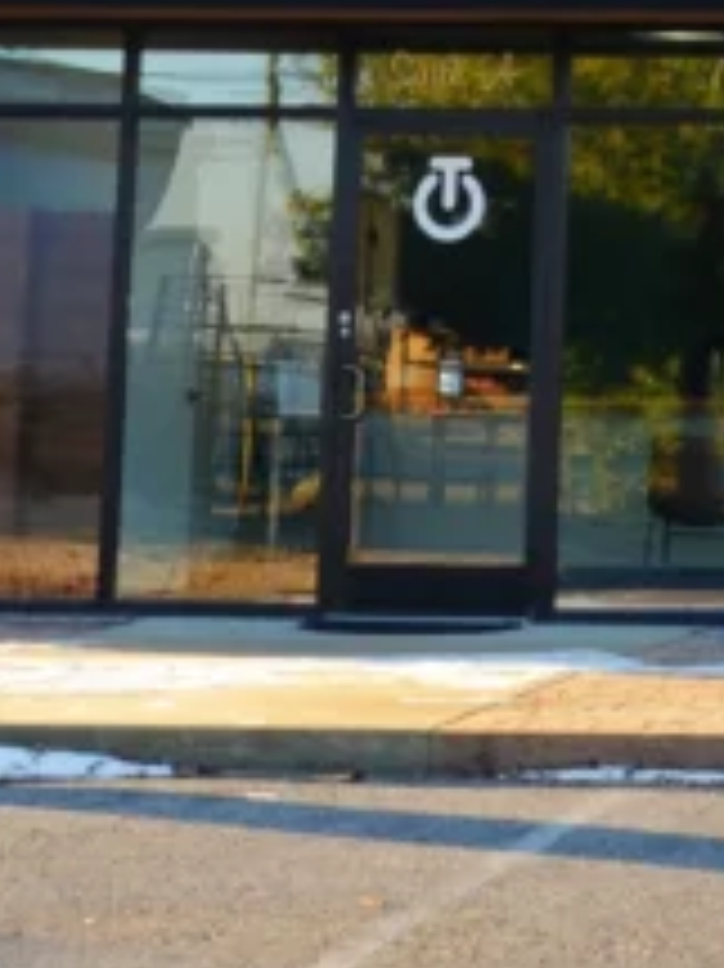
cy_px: -360
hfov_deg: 10.2
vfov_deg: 13.8
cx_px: 1327
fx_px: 3824
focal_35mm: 137
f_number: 9
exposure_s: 1/160
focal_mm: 20
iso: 400
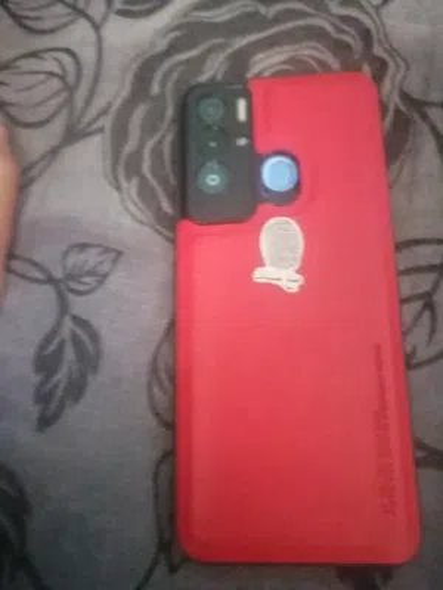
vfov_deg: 65.3
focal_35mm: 27
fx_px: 461
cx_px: 222
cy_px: 295
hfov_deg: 51.4
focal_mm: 3.62
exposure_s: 1/13.3
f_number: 1.8
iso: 2500
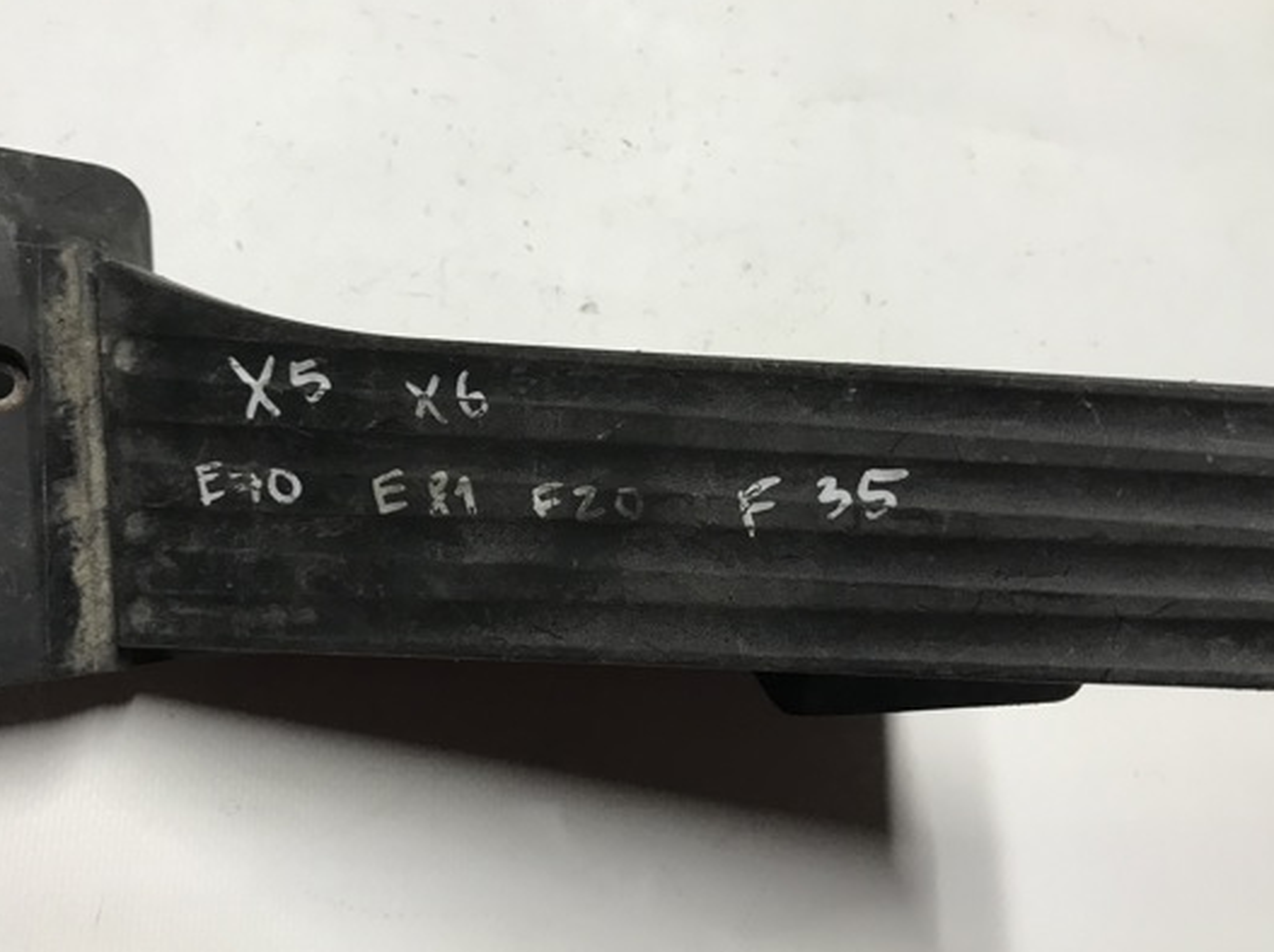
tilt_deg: -64.7
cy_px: 468
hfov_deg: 54.0
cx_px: 604
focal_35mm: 34
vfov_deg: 41.7
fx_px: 1250
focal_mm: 3.99
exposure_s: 1/33
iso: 32
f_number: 1.8
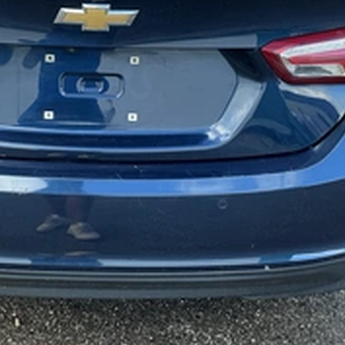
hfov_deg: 30.1
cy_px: 119
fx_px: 631
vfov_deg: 30.4
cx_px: 88
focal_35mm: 56
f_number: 1.8
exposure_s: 1/122
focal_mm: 3
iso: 25
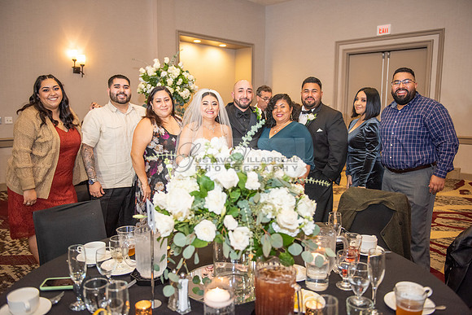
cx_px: 236
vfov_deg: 45.0
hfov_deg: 63.6
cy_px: 158
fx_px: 380
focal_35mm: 29
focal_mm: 29
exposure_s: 1/200
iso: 1600
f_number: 2.8
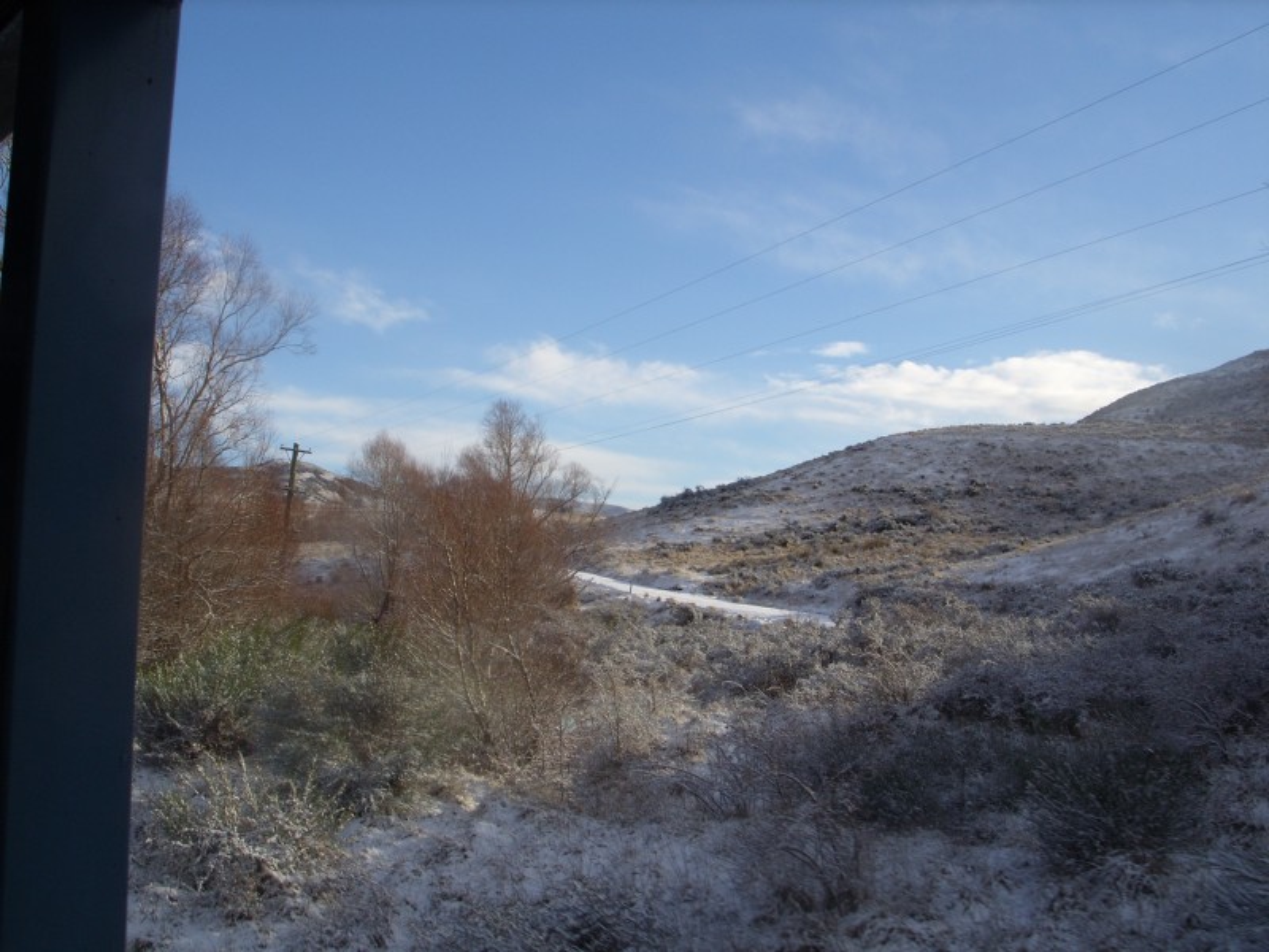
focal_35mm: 38
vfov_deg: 37.7
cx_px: 634
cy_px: 476
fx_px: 1393
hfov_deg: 49.0
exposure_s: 1/438
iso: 50
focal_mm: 7.8
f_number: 5.7
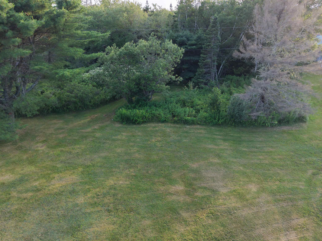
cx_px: 161
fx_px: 214
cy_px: 120
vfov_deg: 58.9
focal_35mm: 23
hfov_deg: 73.9
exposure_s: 1/240
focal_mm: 8.67
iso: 100
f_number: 1.8
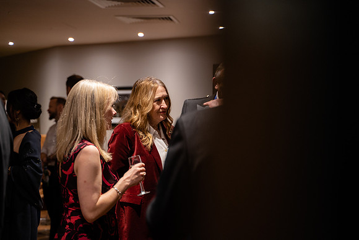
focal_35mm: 75
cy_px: 120
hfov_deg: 27.0
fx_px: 748
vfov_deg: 18.2
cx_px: 180
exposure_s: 1/60
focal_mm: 75
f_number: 2.8
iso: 1250
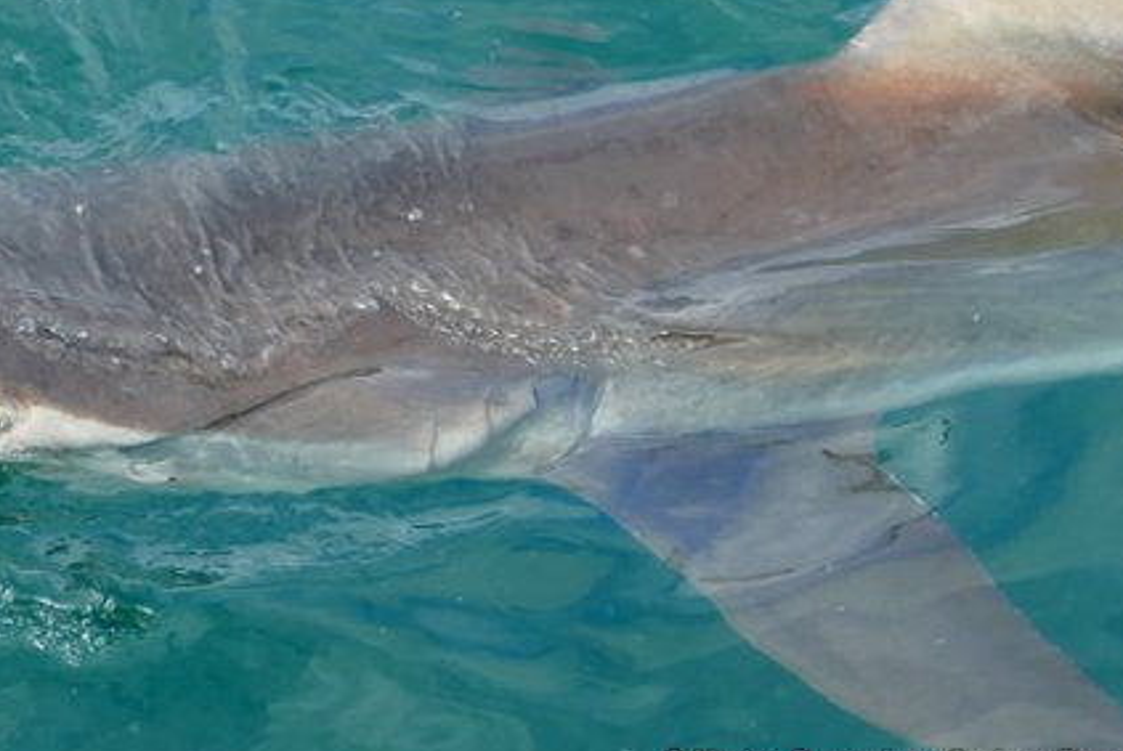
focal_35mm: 78
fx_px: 2436
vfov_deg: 17.5
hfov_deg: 25.9
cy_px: 283
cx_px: 430
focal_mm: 20.23
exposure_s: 1/320
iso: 125
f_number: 3.4
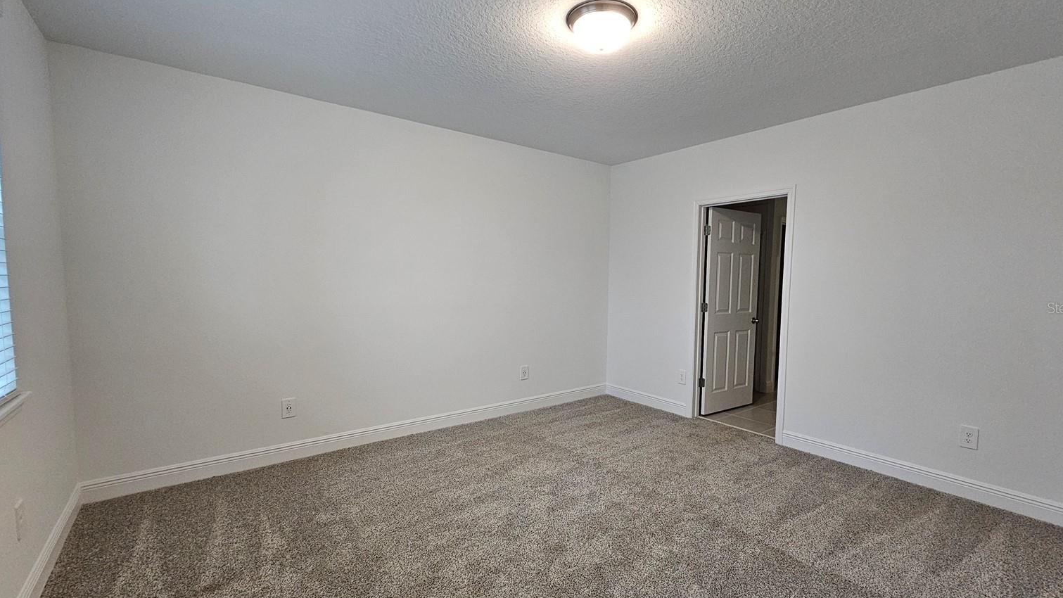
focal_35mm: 15
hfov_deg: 103.0
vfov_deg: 70.5
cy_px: 307
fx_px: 423
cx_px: 551
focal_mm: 2.2
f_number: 2.2
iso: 320
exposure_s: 1/60
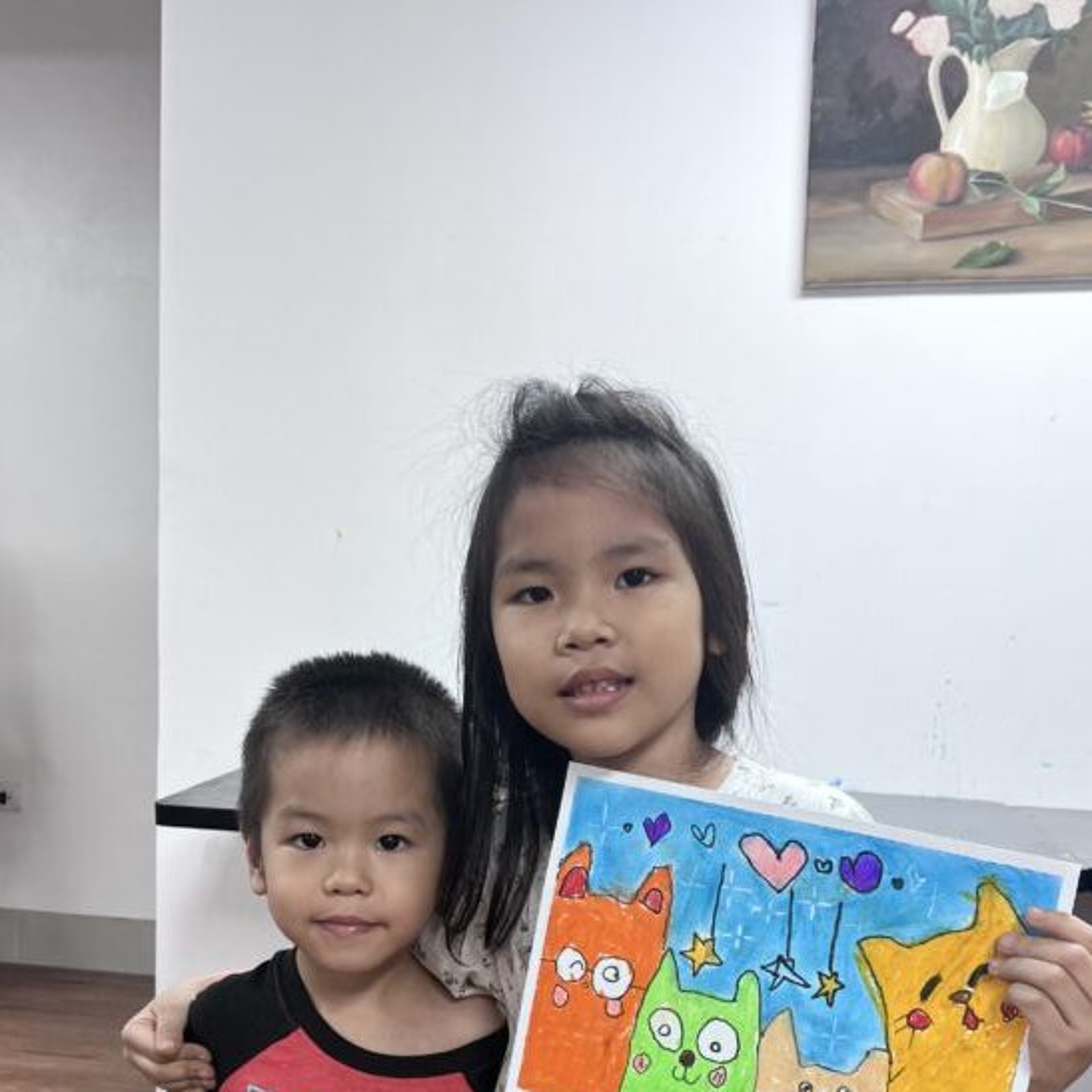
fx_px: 1499
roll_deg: -3.0
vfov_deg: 38.6
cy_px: 864
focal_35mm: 42
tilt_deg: -9.8
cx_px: 505
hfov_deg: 40.0
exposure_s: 1/100
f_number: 1.5
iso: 64
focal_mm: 5.7
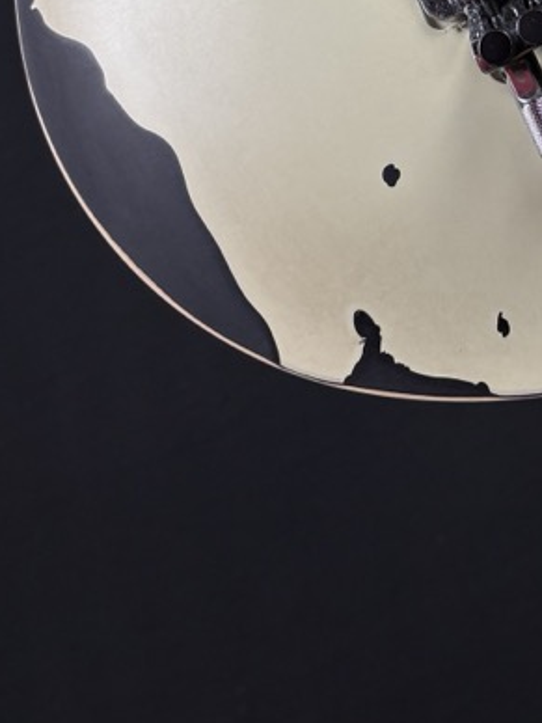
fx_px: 1399
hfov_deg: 21.2
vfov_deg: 25.2
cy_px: -207
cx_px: 542
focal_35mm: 67
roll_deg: +25.3
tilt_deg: +16.5
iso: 32
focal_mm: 5.96
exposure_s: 1/121
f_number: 1.6
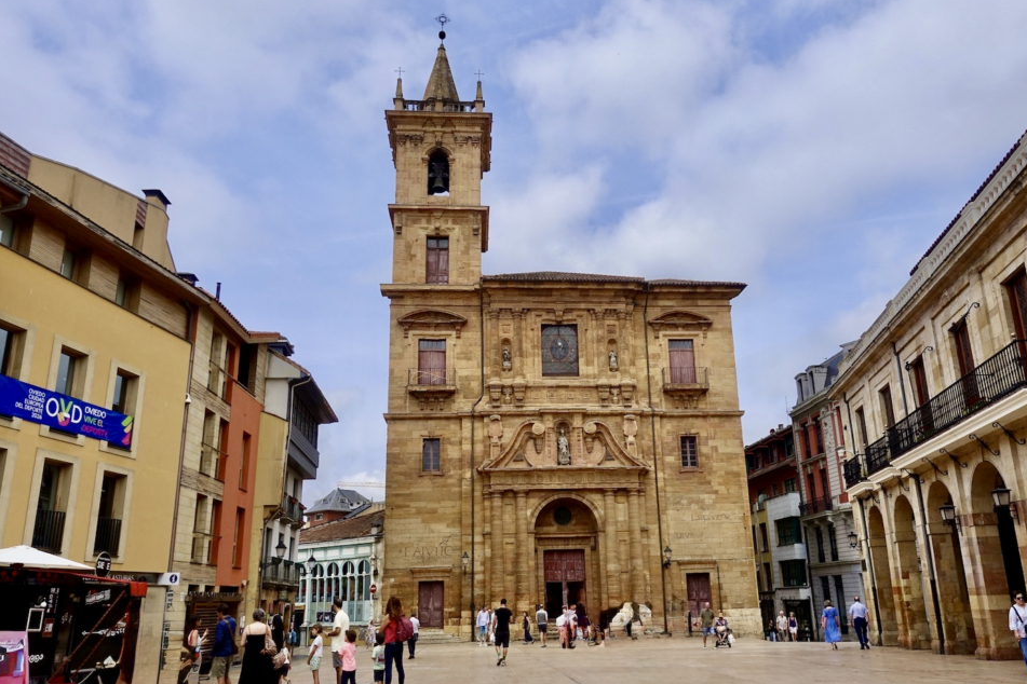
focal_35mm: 26
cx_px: 555
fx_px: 742
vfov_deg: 49.6
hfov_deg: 69.3
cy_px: 348
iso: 125
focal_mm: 8.8
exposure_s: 1/500
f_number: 5.6
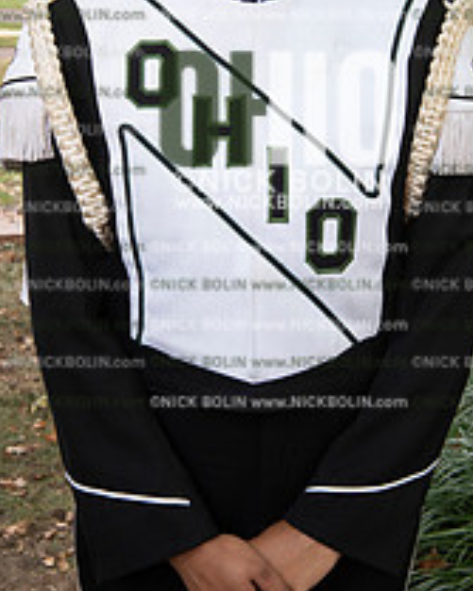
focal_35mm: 93
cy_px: 130
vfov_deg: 20.4
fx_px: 1629
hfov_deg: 16.5
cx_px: 278
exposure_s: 1/100
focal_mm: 46
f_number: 8
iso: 800
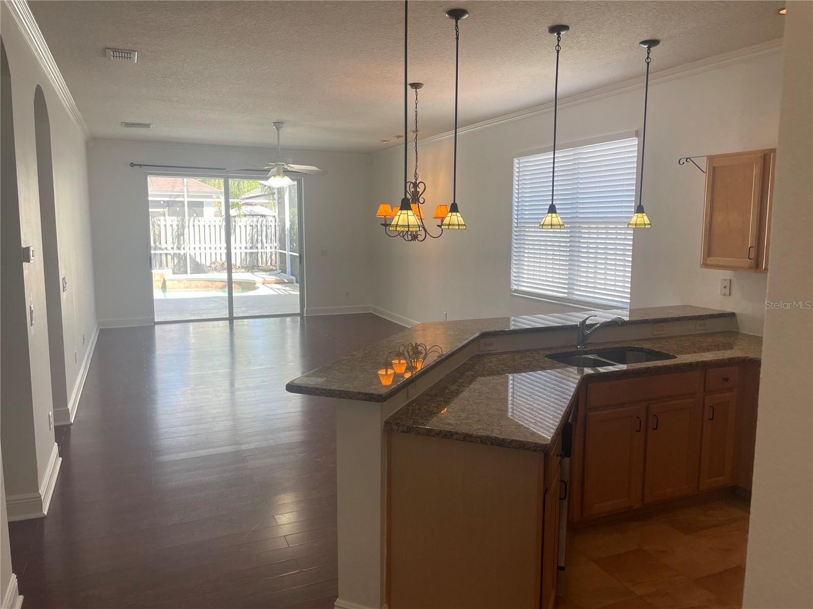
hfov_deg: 67.3
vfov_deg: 53.1
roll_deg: +0.5
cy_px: 304
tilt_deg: -7.3
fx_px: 611
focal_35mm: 26
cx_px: 406
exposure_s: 1/120
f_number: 1.6
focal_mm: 4.2
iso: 32
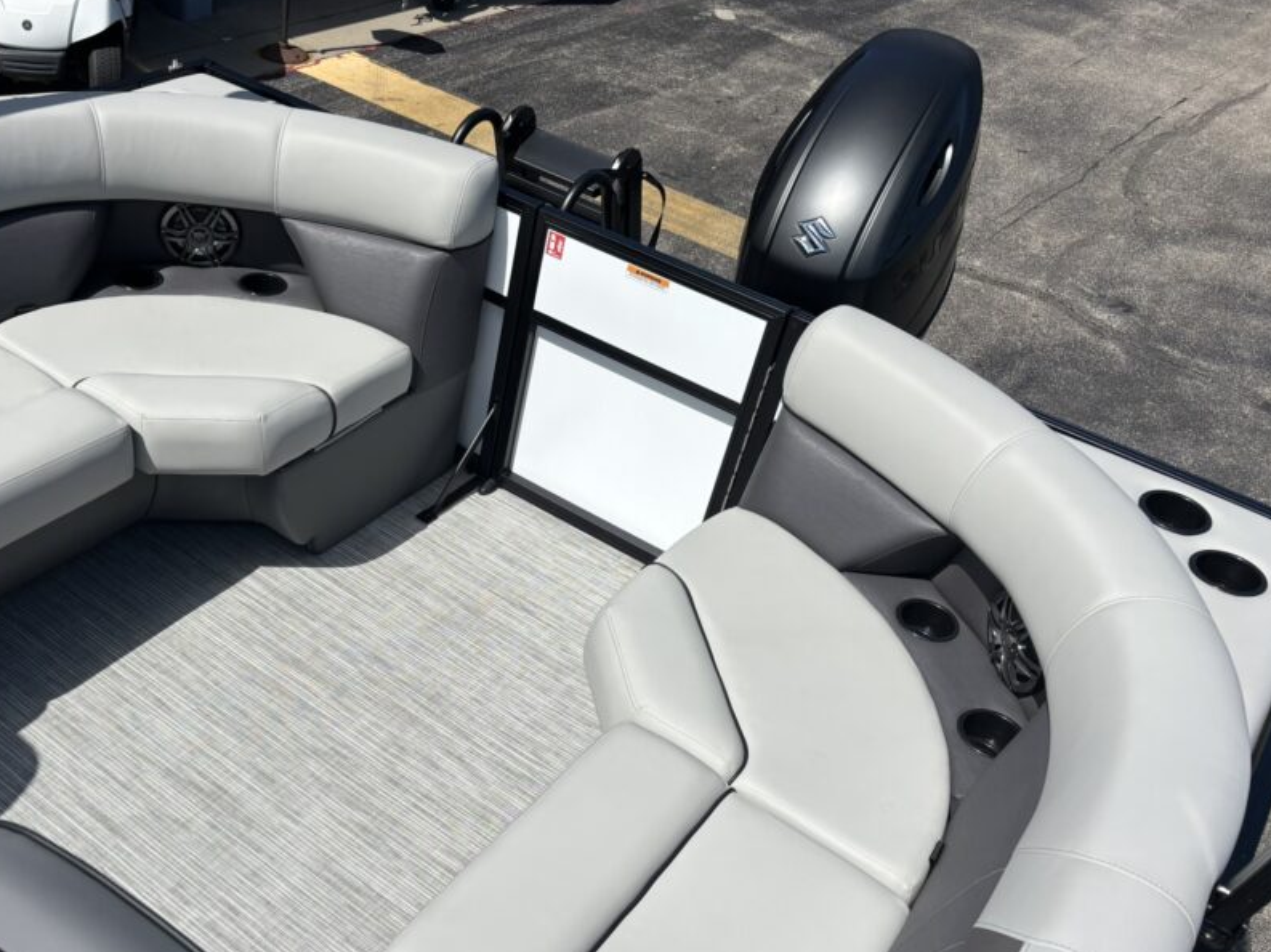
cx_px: 426
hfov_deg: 51.7
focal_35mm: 35
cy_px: 604
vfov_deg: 40.3
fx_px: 1285
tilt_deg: -39.4
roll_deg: -7.8
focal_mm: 5.96
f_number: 1.6
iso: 50
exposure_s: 1/6711
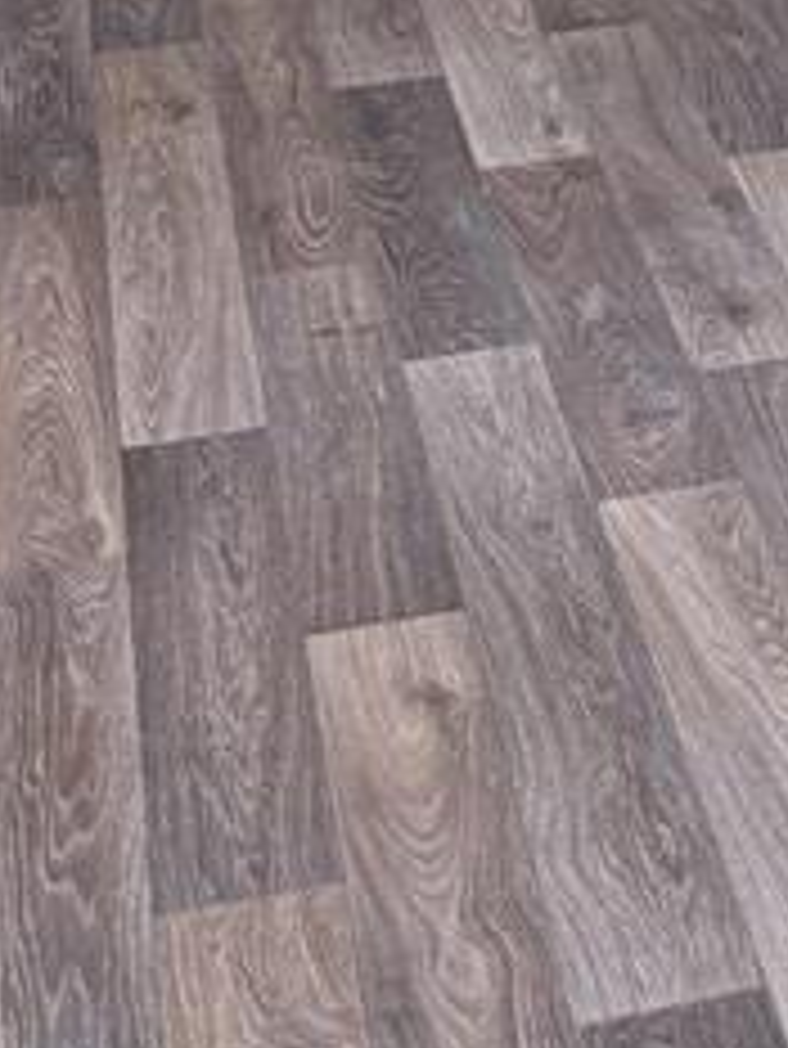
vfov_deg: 15.5
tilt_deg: -1.4
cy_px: -1084
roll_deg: -0.3
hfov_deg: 14.5
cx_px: 923
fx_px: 3002
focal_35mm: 99
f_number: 1.78
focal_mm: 6.76
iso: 64
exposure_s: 1/159
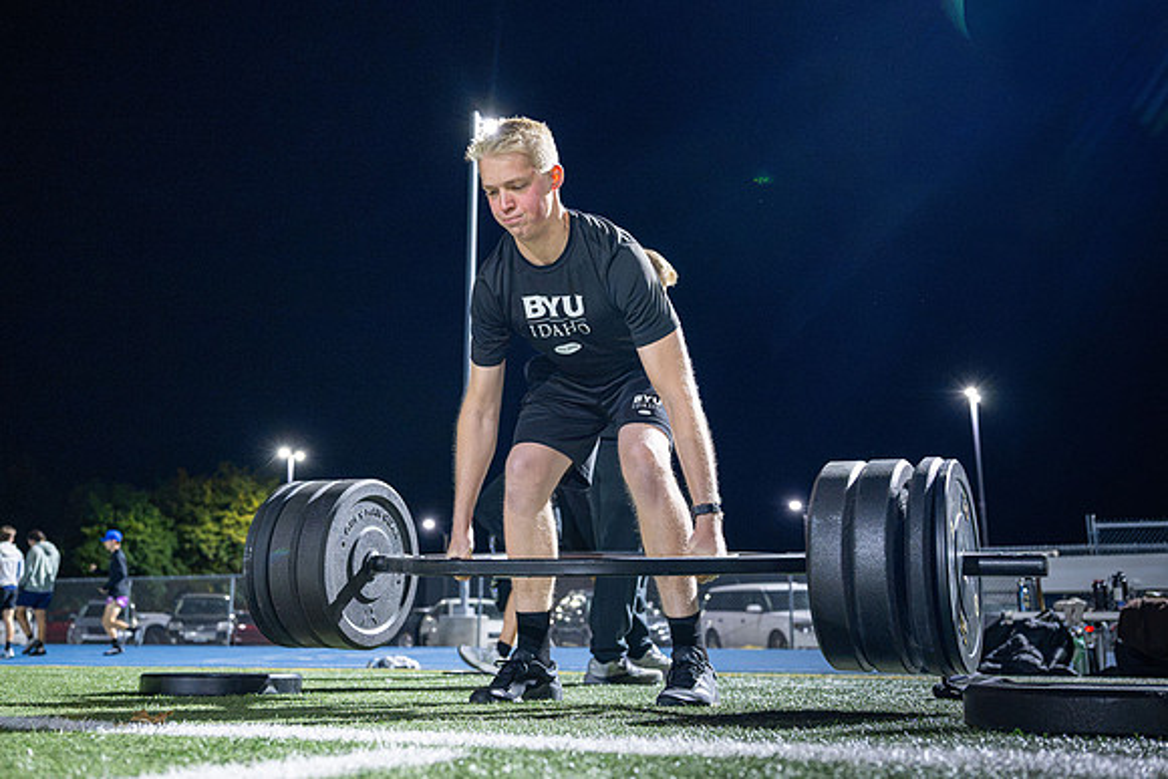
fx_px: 1173
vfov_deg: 36.7
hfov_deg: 52.9
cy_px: 353
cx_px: 525
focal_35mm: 36
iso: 2000
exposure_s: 1/160
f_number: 3.2
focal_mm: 31
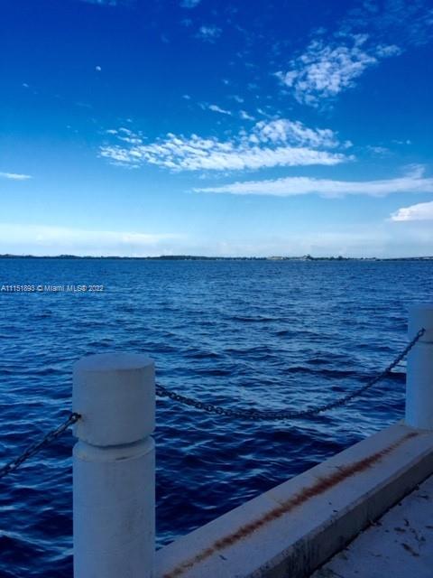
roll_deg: -0.9
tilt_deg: -2.2
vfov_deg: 61.7
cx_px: 216
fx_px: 484
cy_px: 289
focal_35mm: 29
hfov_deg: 48.2
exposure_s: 1/1236
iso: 32
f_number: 2.2
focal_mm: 4.15
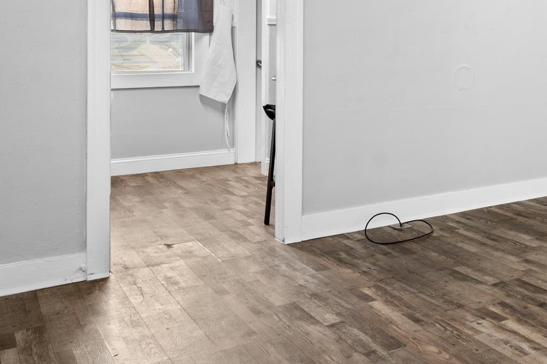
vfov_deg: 27.7
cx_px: 636
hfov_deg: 34.6
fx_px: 714
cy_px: 42
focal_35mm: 47
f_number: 8
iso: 250
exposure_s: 1.3
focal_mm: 16
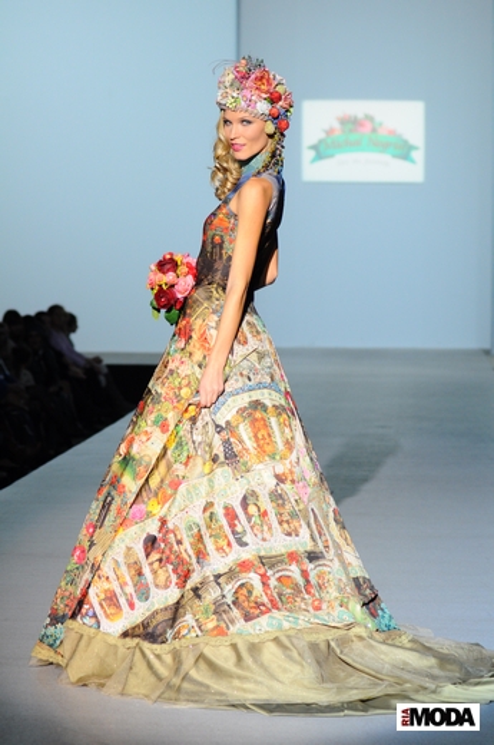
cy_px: 372
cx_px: 247
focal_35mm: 120
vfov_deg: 17.1
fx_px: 2478
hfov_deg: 11.4
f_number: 4
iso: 800
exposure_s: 1/320
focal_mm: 80
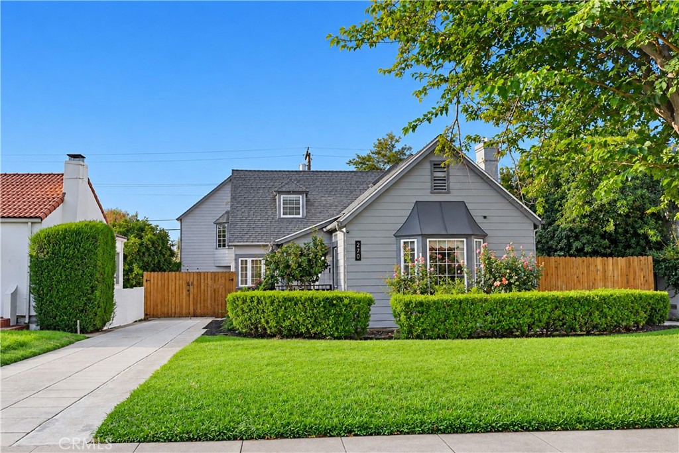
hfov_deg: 53.1
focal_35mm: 36
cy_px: 226
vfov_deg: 36.9
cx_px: 340
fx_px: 679
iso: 125
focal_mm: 24
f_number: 3.5
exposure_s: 1/800
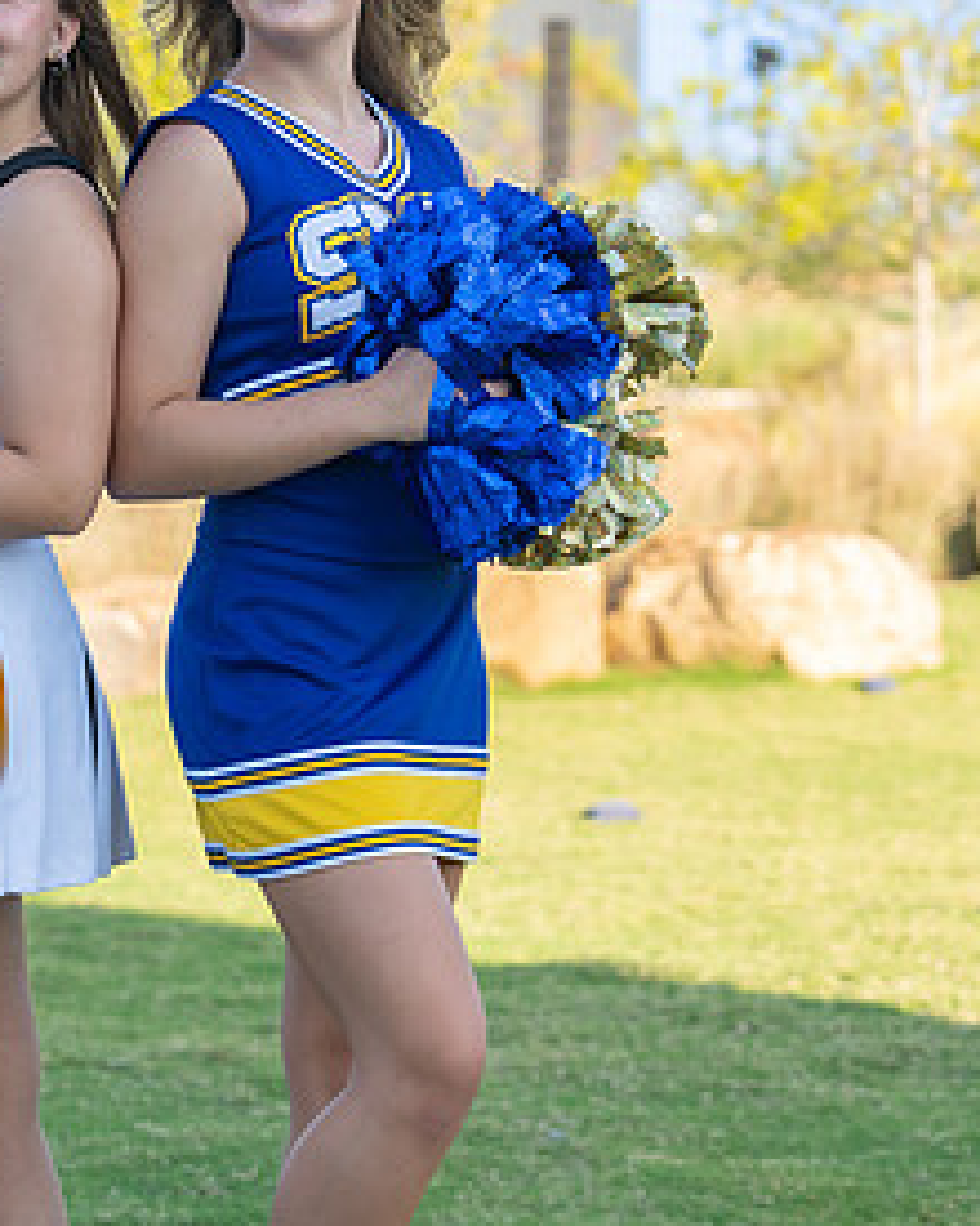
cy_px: 666
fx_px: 5910
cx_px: 182
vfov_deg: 11.8
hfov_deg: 9.5
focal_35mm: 163
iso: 100
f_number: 3.5
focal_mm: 70
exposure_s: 1/320
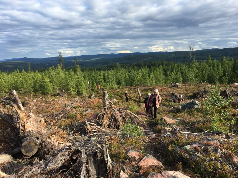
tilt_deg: -9.5
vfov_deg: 48.2
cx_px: 119
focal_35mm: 29
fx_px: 199
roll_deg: +0.9
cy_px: 89
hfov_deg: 61.7
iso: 25
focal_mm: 4.15
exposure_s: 1/587
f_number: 2.2
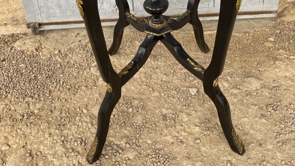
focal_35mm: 38
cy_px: -4
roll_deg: +2.5
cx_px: 148
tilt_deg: -24.5
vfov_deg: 29.0
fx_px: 297
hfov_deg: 52.8
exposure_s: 1/109
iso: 125
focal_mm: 4.25
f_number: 1.8
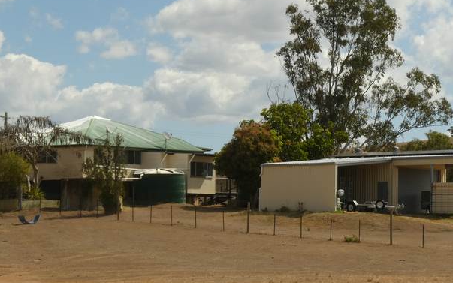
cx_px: 178
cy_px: 169
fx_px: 1556
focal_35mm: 126
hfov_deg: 16.6
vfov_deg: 10.4
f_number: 4.5
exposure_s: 1/1000
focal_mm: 12.5
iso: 80
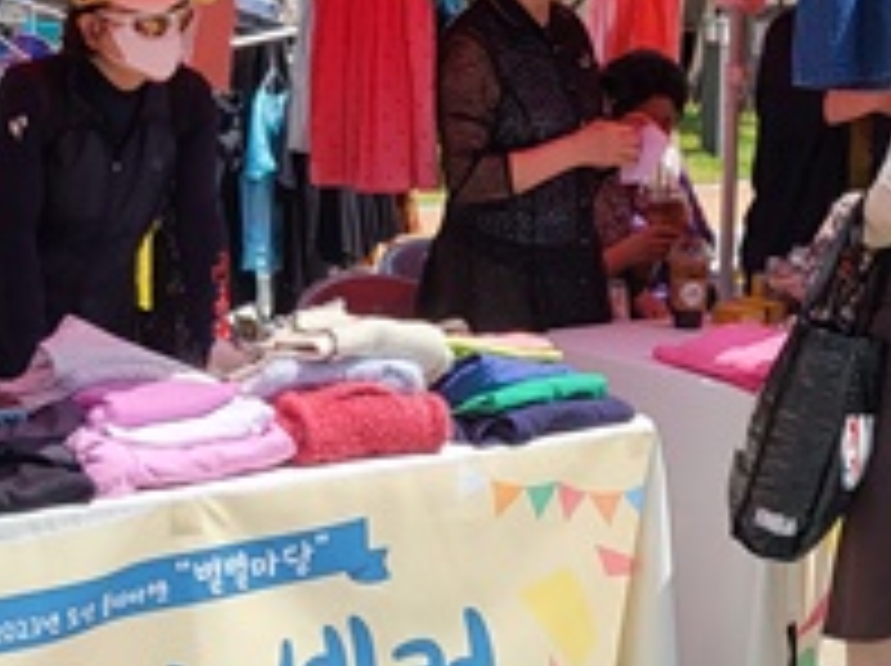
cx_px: 526
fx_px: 2365
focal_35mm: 92
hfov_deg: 21.3
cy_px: 304
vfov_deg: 16.0
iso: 50
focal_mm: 4.25
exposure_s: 1/2737
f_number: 1.8
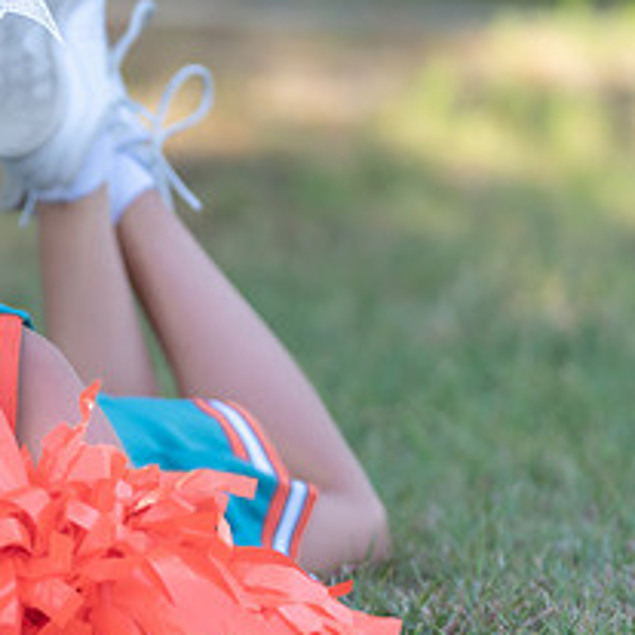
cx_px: -139
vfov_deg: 6.0
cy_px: 411
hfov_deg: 6.0
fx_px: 6060
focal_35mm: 292
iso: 125
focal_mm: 116
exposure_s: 1/400
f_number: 2.8
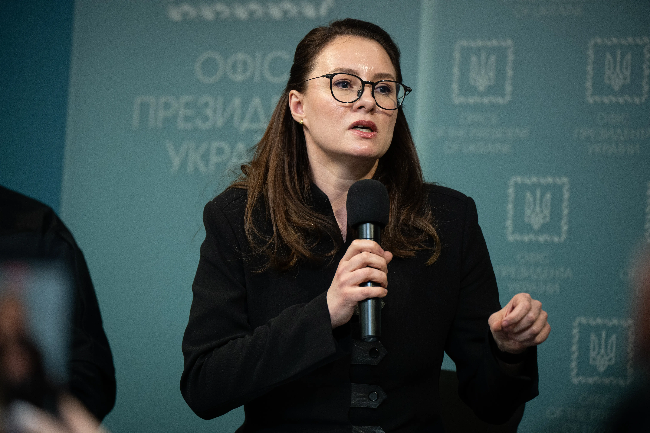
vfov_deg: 9.5
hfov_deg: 14.2
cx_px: 325
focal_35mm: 145
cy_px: 216
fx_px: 2618
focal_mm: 145
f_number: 3.2
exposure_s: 1/250
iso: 2500
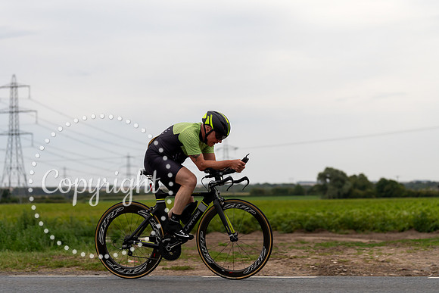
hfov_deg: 25.9
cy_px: 146
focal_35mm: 78
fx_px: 954
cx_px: 220
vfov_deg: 17.4
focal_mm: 77
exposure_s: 1/1000
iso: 640
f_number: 3.2
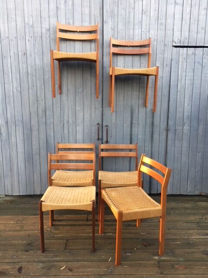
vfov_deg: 61.7
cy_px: 139
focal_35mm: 29
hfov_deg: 48.2
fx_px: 232
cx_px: 104
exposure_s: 1/33
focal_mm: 4.15
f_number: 2.2
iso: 32
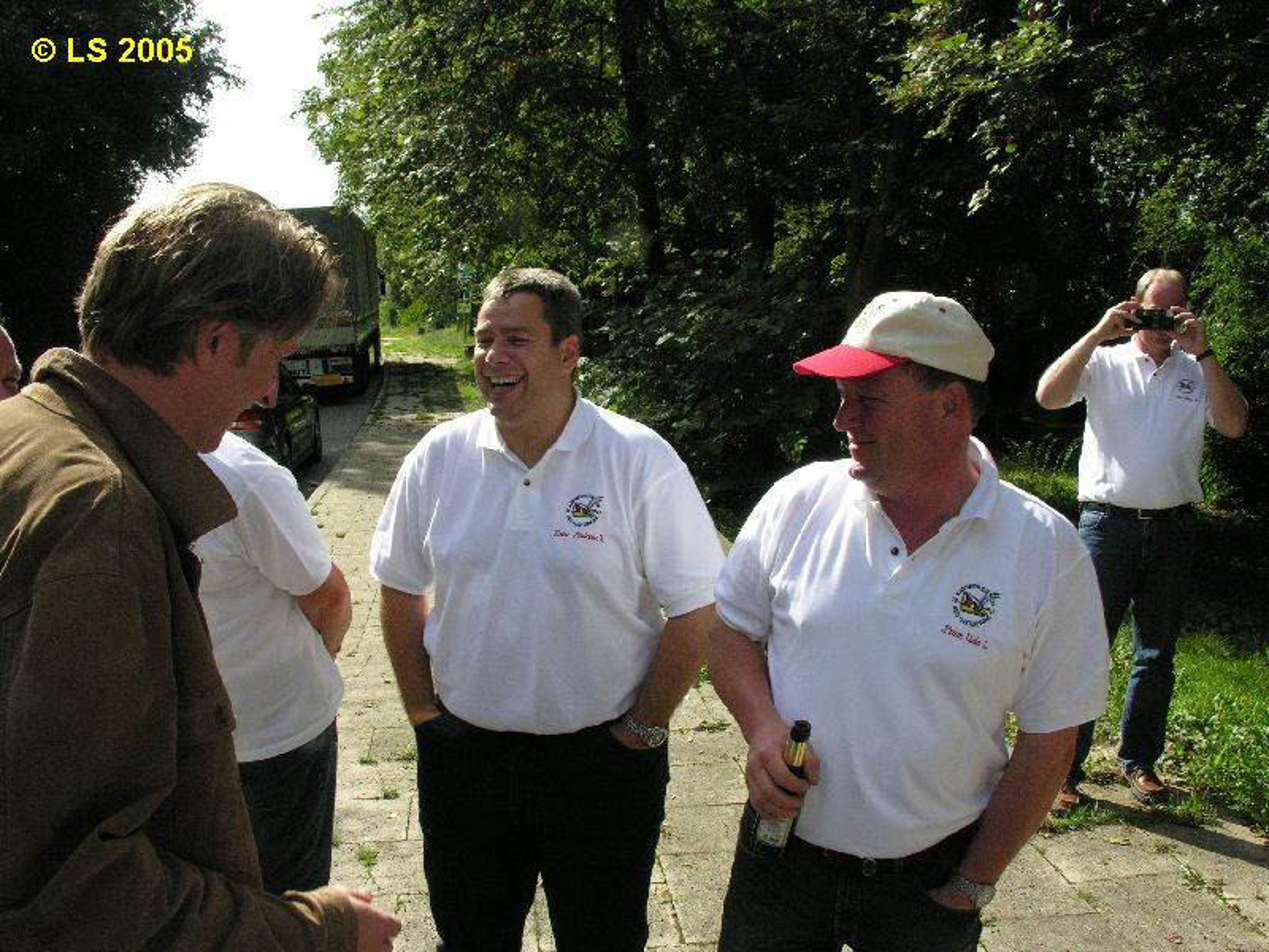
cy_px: 476
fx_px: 1283
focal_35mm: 35
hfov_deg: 52.6
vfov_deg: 40.7
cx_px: 634
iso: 200
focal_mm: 8.9
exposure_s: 1/314
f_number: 8
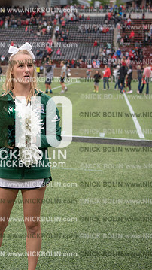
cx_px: 19
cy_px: 132
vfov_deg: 29.7
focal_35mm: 71
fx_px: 509
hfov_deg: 16.8
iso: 250
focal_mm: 42
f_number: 2.8
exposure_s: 1/1000
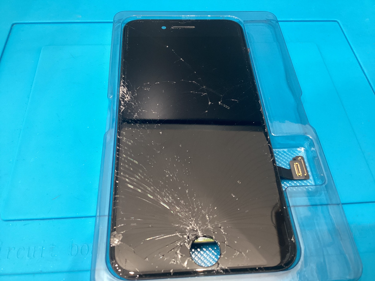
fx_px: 336
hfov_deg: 58.4
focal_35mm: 31
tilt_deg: -55.4
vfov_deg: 45.4
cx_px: 188
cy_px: 140
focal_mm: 3.3
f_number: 2.4
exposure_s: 1/50
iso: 100
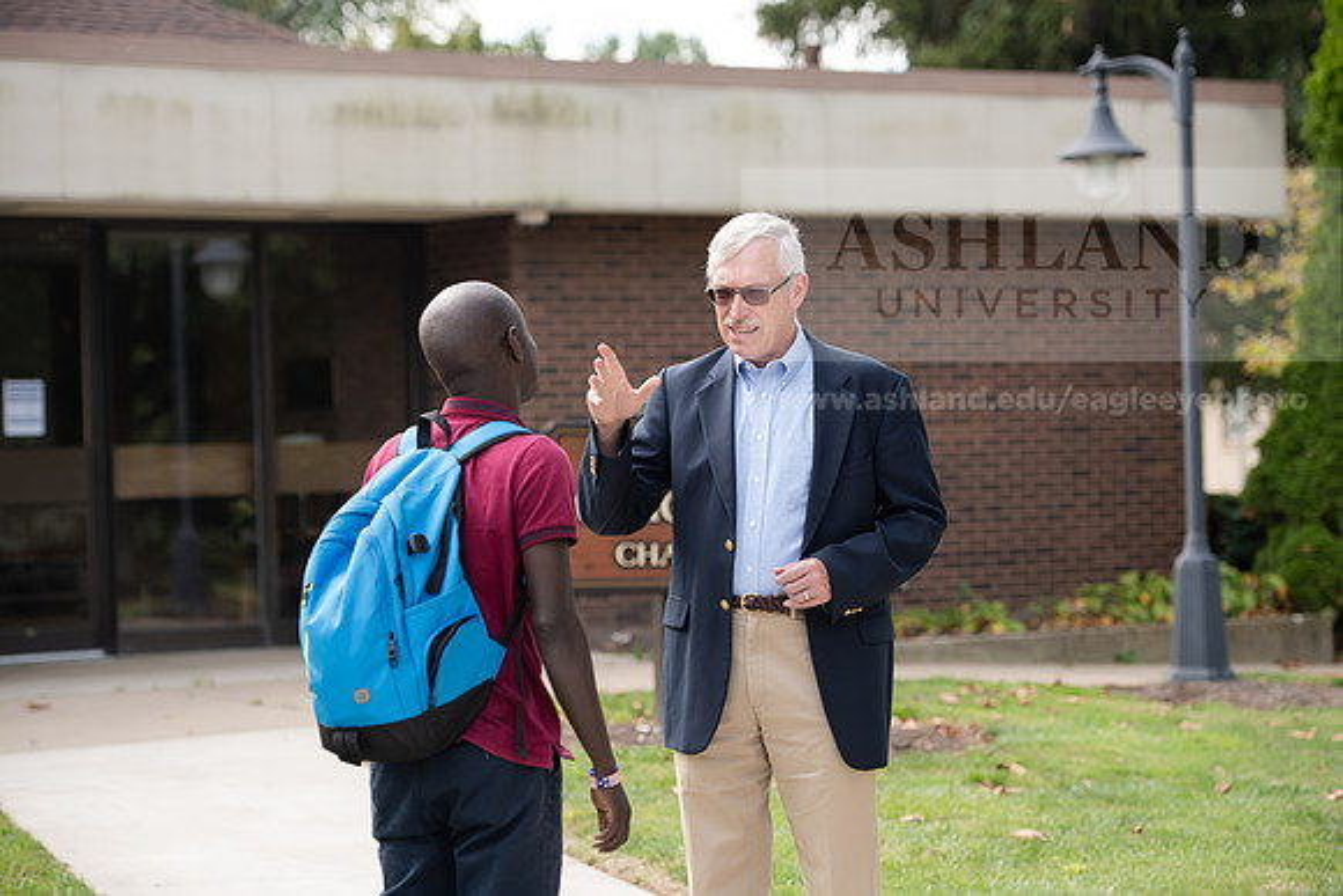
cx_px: 672
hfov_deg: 20.0
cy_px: 448
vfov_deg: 13.4
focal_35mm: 102
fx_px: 3806
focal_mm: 102
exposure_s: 1/500
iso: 250
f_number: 4
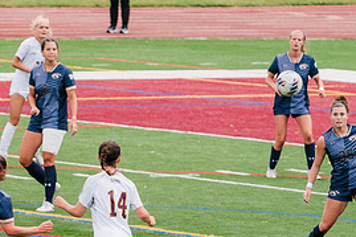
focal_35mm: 611
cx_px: -56
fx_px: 6038
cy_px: 218
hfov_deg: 3.4
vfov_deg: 2.2
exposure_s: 1/1600
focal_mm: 205
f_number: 5.6
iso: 800
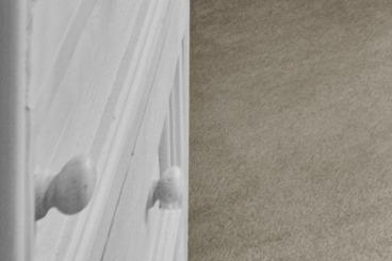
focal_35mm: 102
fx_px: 1110
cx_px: 1221
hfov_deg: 11.0
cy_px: -586
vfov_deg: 9.5
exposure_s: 1/2
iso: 400
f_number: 7.1
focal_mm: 10
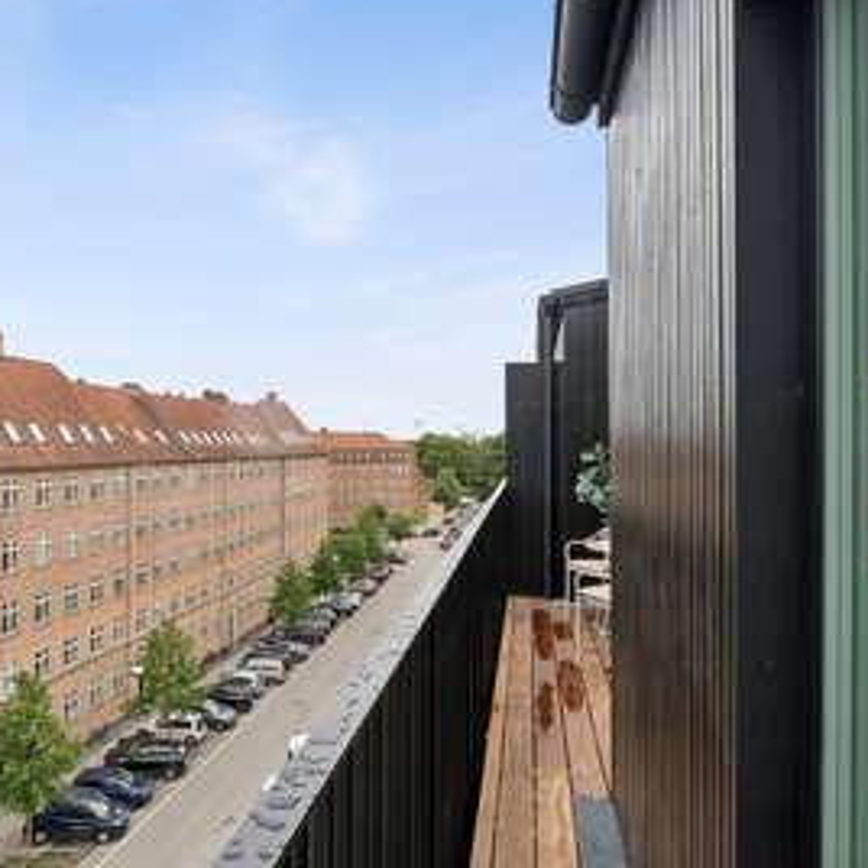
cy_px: 440
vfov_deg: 65.0
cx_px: 343
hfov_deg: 64.4
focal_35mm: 24
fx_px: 681
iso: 200
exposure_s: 1/60
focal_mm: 12
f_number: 8
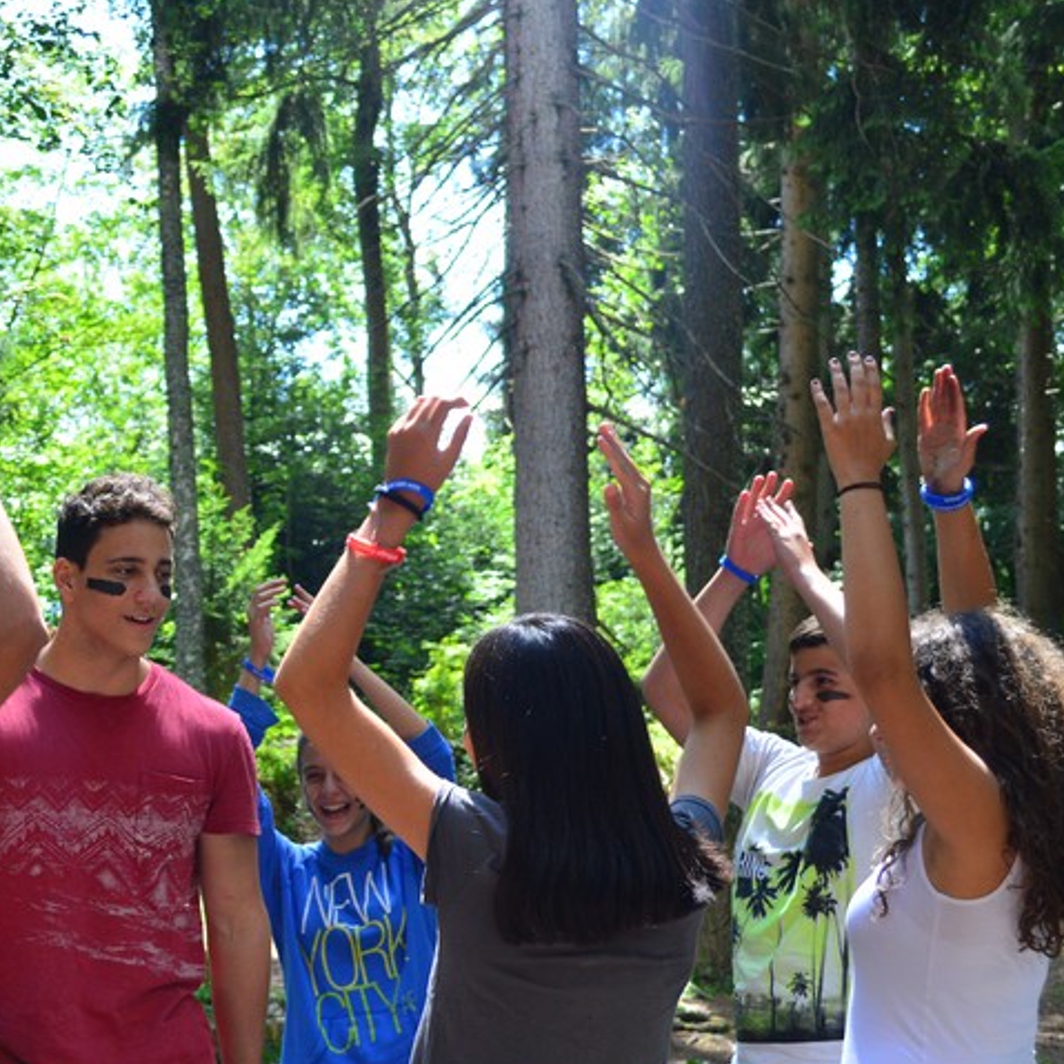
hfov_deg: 21.1
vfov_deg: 21.8
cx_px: -33
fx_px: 2744
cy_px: 745
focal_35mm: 79
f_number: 5.6
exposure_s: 1/250
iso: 400
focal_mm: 29
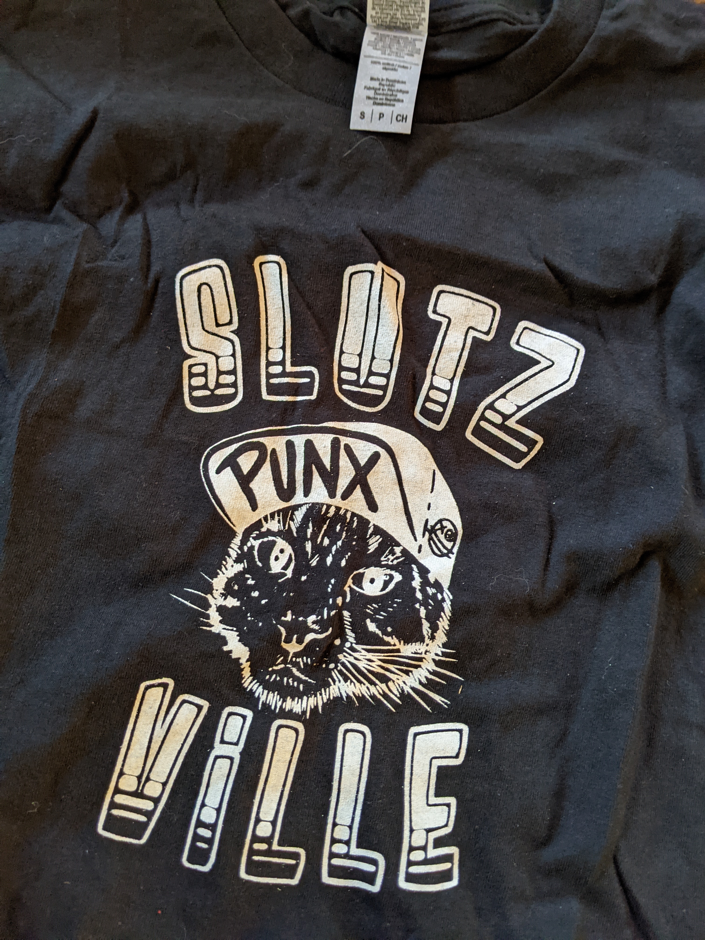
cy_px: 470
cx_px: 352
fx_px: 733
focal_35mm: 27
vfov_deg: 65.3
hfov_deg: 51.4
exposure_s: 1/24.8
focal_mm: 4.44
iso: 413
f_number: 1.8
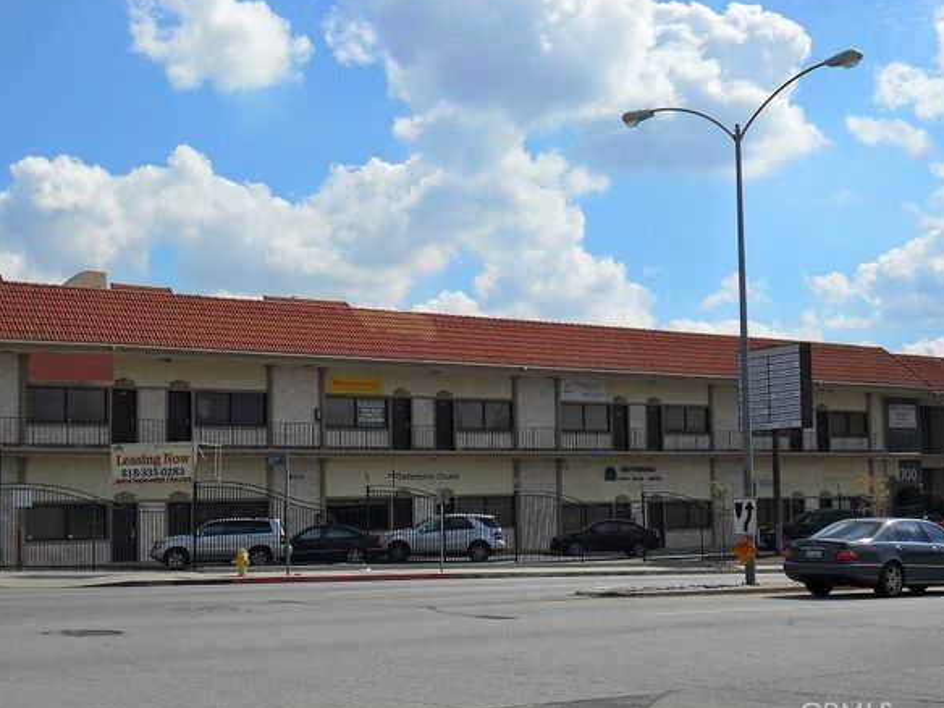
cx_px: 462
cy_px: 341
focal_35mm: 57
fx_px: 1554
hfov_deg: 33.8
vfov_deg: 25.7
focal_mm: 9.3
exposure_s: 1/1000
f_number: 5
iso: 100
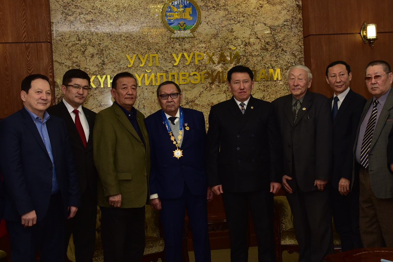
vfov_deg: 21.6
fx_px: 688
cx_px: 246
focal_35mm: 63
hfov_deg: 31.7
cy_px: 119
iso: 640
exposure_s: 1/200
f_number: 5.6
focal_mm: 40
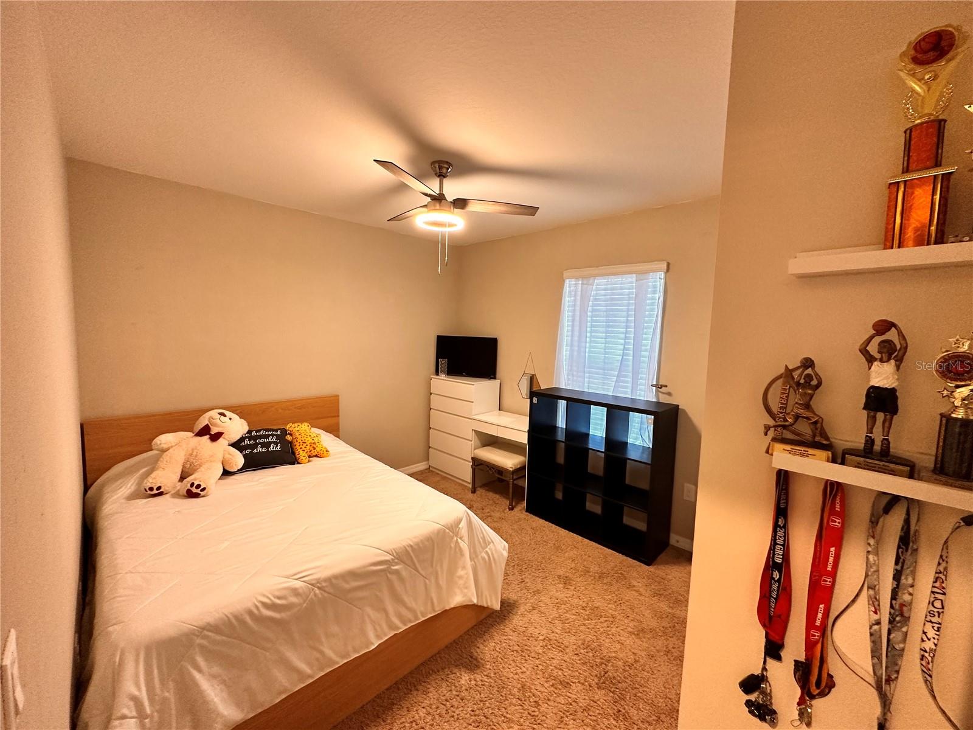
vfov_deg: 85.7
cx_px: 486
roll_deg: -1.5
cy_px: 365
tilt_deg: -5.3
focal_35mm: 14
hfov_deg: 102.1
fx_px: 394
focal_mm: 2.22
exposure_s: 1/60
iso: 250
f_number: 2.2
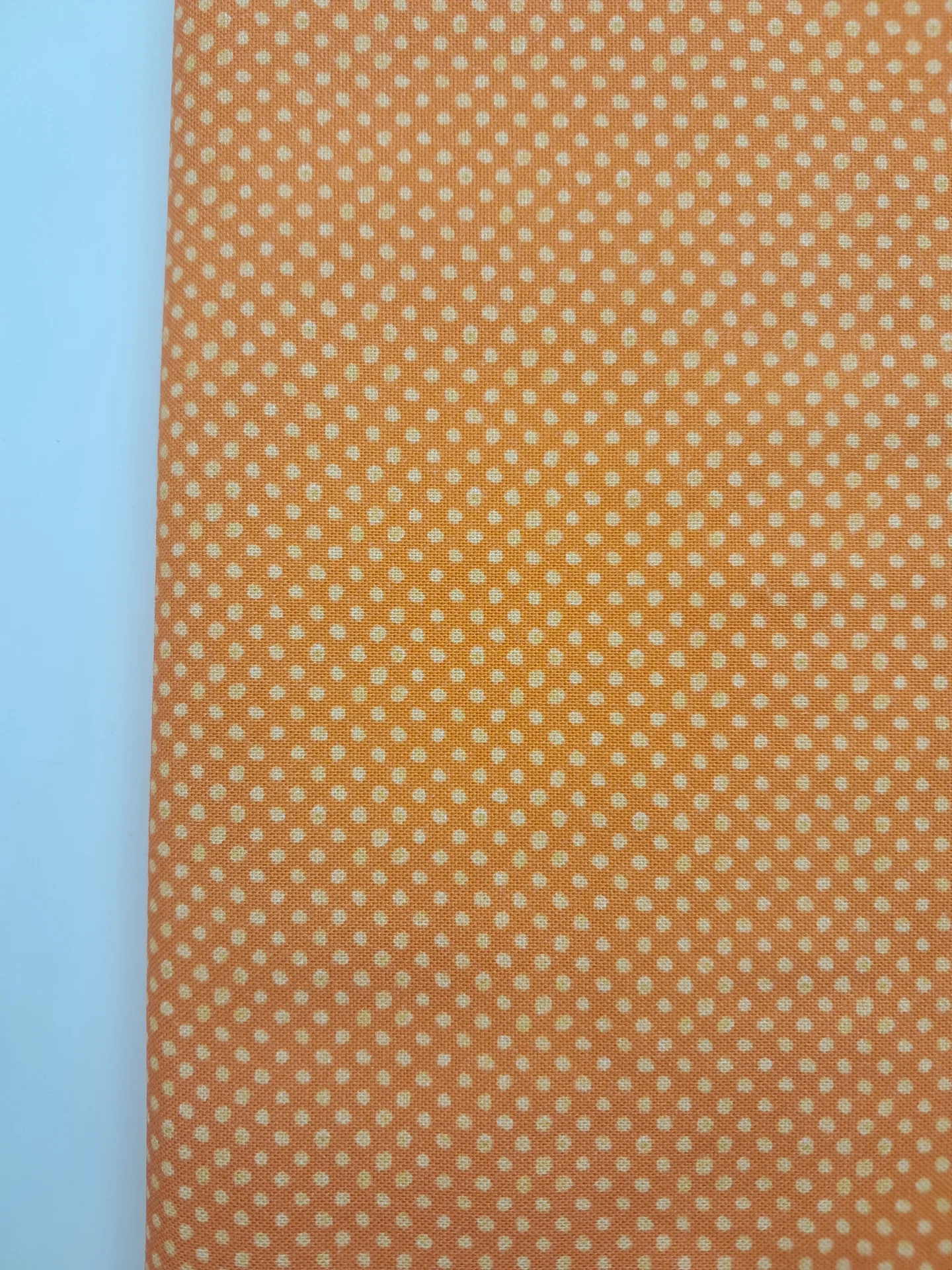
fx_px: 990
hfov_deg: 51.4
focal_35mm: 27
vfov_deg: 65.3
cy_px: 635
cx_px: 476
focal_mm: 4
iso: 50
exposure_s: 1/50
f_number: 1.8
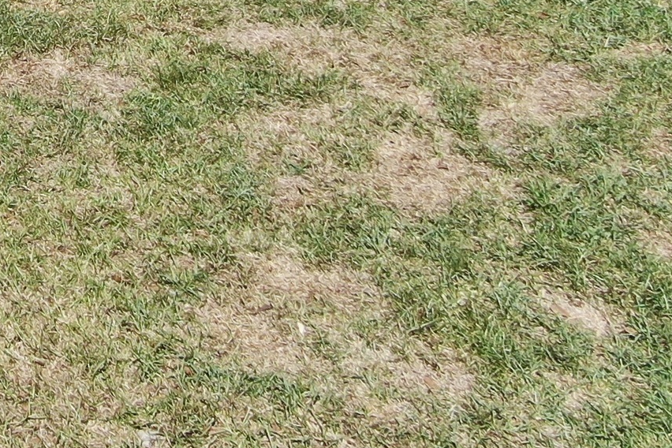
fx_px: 1680
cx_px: -292
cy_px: -424
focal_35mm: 90
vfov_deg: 13.3
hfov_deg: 20.0
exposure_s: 1/1250
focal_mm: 4.39
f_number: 2.8
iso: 100
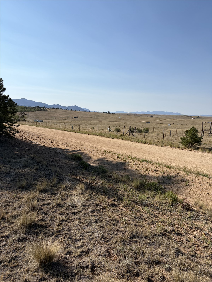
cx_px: 106
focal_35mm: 26
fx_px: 212
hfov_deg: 53.1
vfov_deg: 67.3
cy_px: 141
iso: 64
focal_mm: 5.96
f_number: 1.6
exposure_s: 1/7813
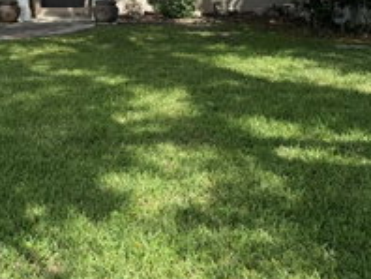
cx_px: 105
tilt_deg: -1.7
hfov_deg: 30.8
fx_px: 665
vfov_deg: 22.5
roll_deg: -0.5
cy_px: -22
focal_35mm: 62
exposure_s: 1/4167
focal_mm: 6.76
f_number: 1.78
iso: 80
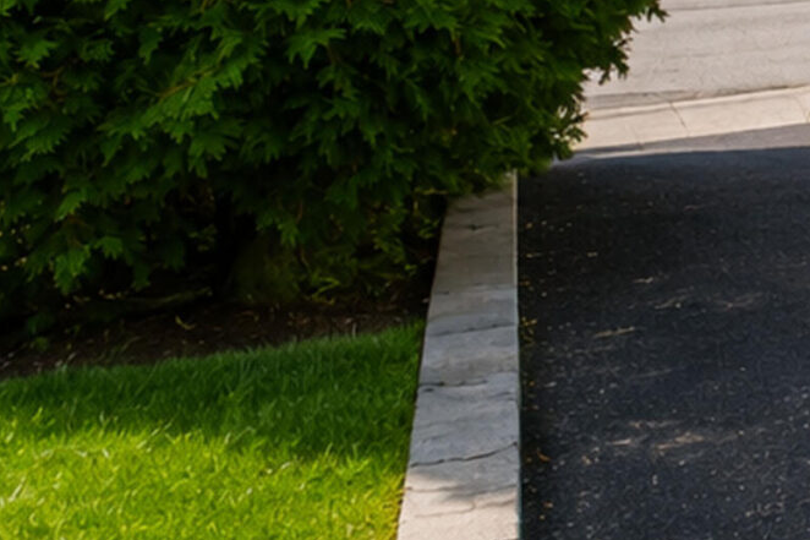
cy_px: -181
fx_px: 1305
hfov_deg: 20.6
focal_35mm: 58
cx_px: 1536
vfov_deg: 21.0
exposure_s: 1/250
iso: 400
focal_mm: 10
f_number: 10
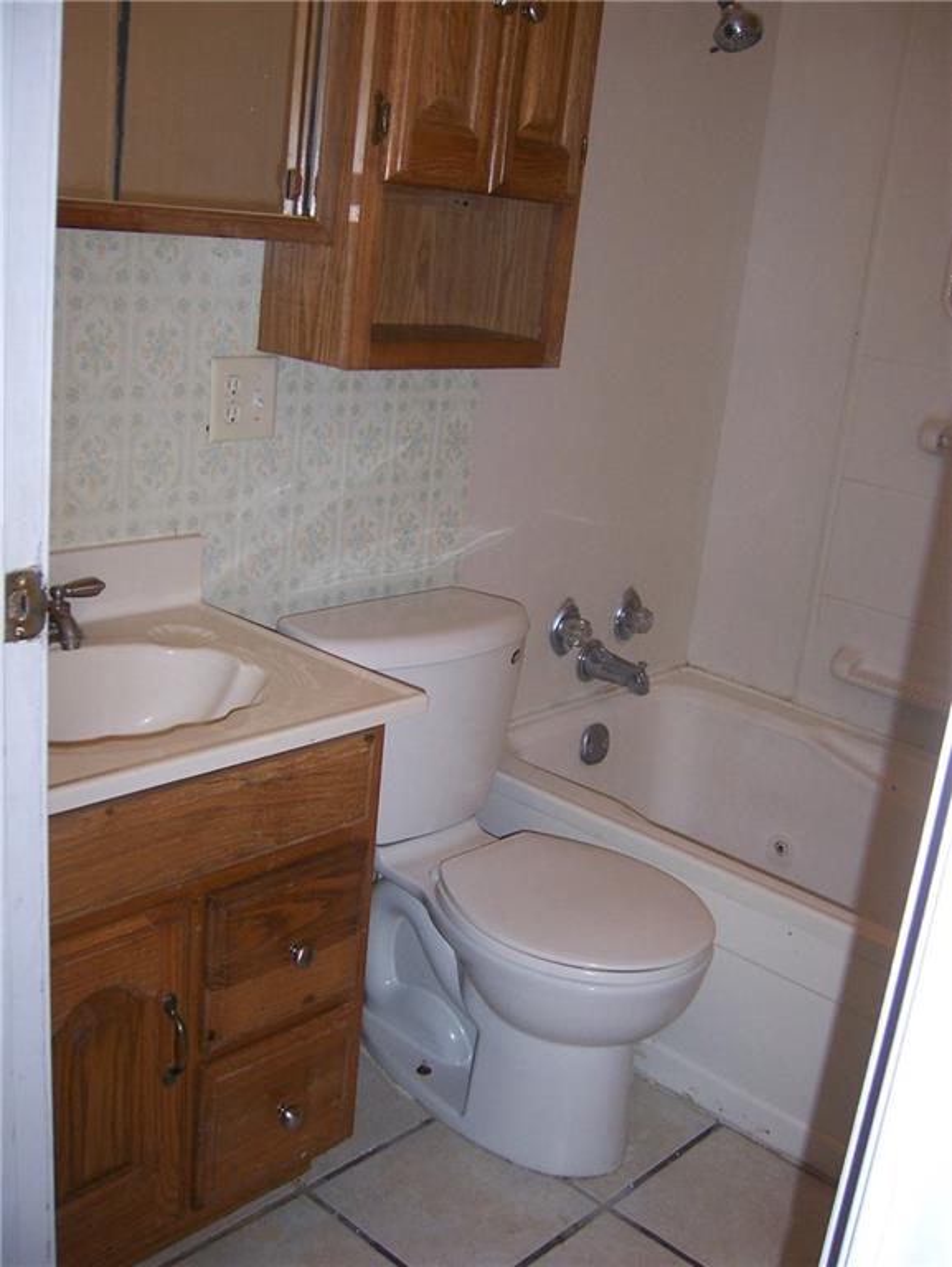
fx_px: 1319
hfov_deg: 39.7
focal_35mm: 36
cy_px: 634
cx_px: 476
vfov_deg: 51.3
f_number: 2.8
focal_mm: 6
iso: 125
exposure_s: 1/60
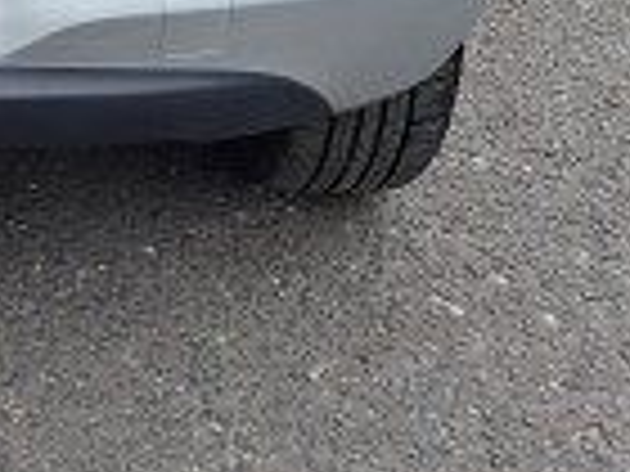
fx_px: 1911
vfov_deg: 12.7
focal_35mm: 105
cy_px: -396
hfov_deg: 16.5
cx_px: -400
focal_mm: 5.54
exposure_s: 1/508
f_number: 1.8
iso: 40
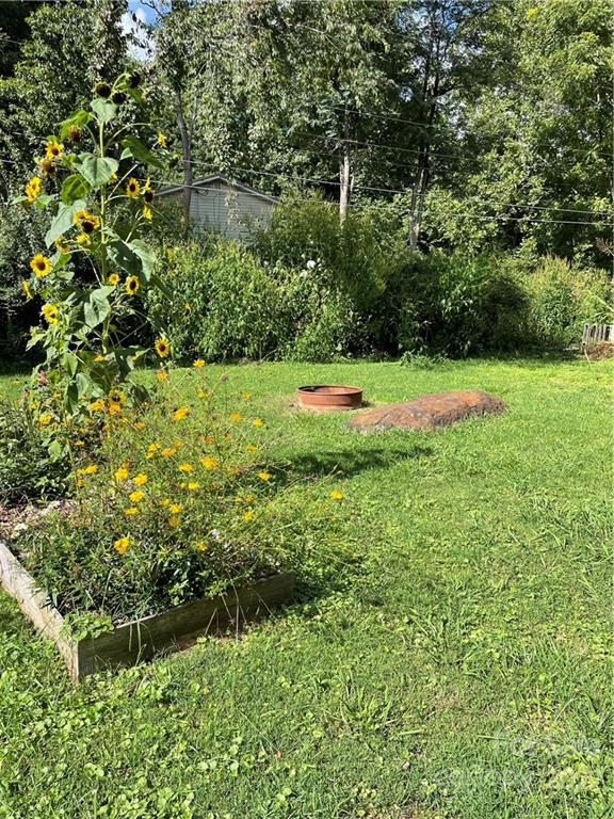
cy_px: 410
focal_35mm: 26
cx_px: 307
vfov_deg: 67.3
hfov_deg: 53.1
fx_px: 615
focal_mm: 4.2
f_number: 1.6
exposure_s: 1/1276
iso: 32
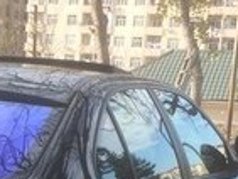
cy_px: 271
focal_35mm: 136
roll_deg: -1.5
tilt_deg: -12.2
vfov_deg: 10.5
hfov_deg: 14.0
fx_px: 936
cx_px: -57
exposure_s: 1/436
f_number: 2.2
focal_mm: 4.15
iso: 32
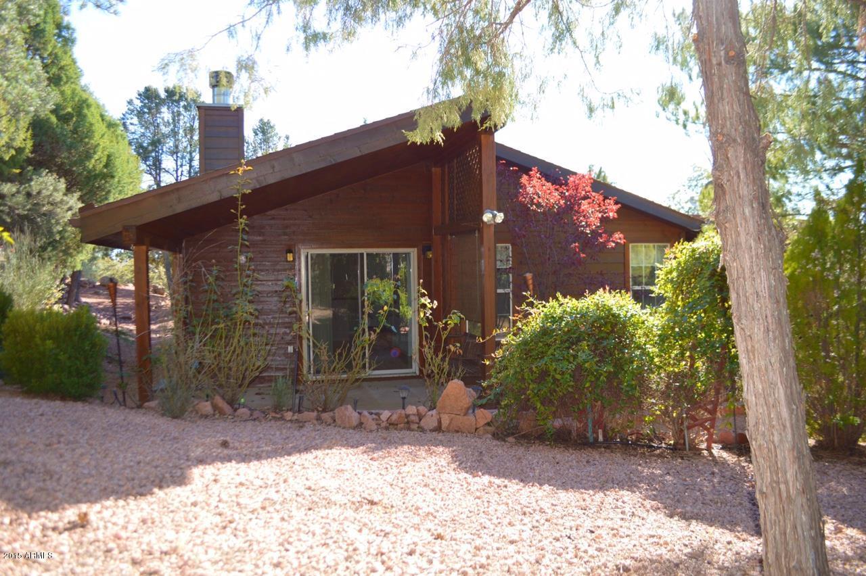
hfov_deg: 67.4
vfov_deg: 47.9
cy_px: 288
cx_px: 433
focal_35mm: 27
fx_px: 649
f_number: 3.5
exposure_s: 1/125
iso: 110
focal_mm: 18
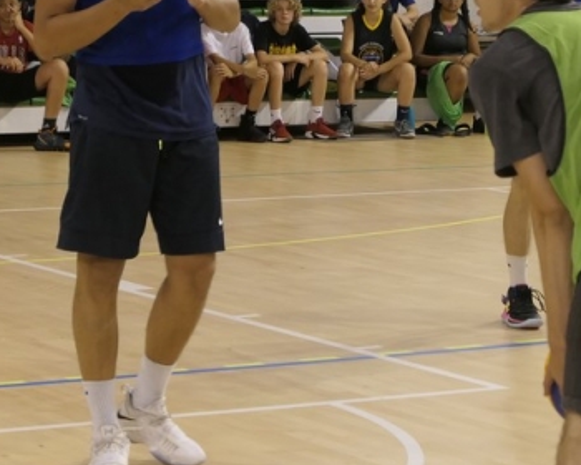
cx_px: 295
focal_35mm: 174
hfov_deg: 11.1
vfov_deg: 8.9
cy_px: 86
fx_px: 2992
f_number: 2.8
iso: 500
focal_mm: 26.3
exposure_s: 1/125
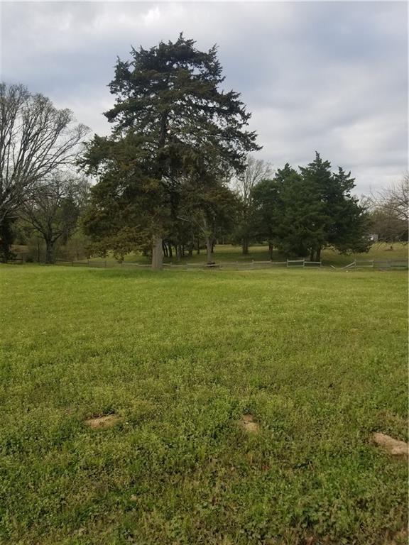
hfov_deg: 53.1
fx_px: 410
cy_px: 272
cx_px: 204
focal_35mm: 26
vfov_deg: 67.3
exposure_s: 1/1416
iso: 50
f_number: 1.7
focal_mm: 4.25
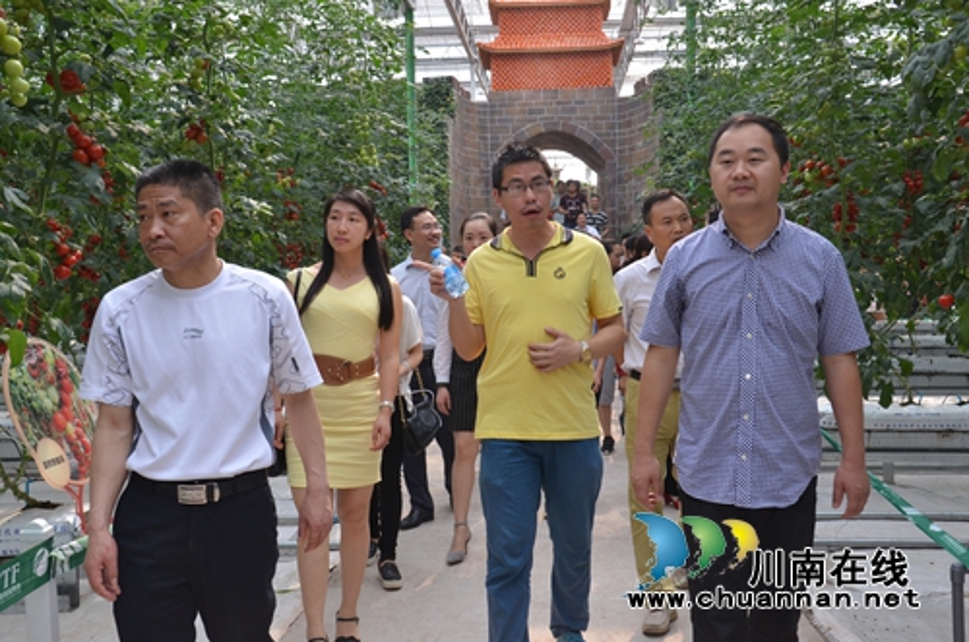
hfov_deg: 53.2
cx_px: 484
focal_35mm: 36
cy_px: 321
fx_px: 967
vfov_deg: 36.7
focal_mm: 24
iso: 800
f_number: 8
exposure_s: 1/250
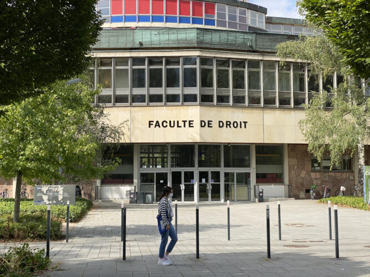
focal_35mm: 52
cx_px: 185
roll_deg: -2.6
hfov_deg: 36.8
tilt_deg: +4.1
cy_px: 138
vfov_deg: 28.0
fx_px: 556
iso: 20
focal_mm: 6
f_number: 2
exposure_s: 1/1065
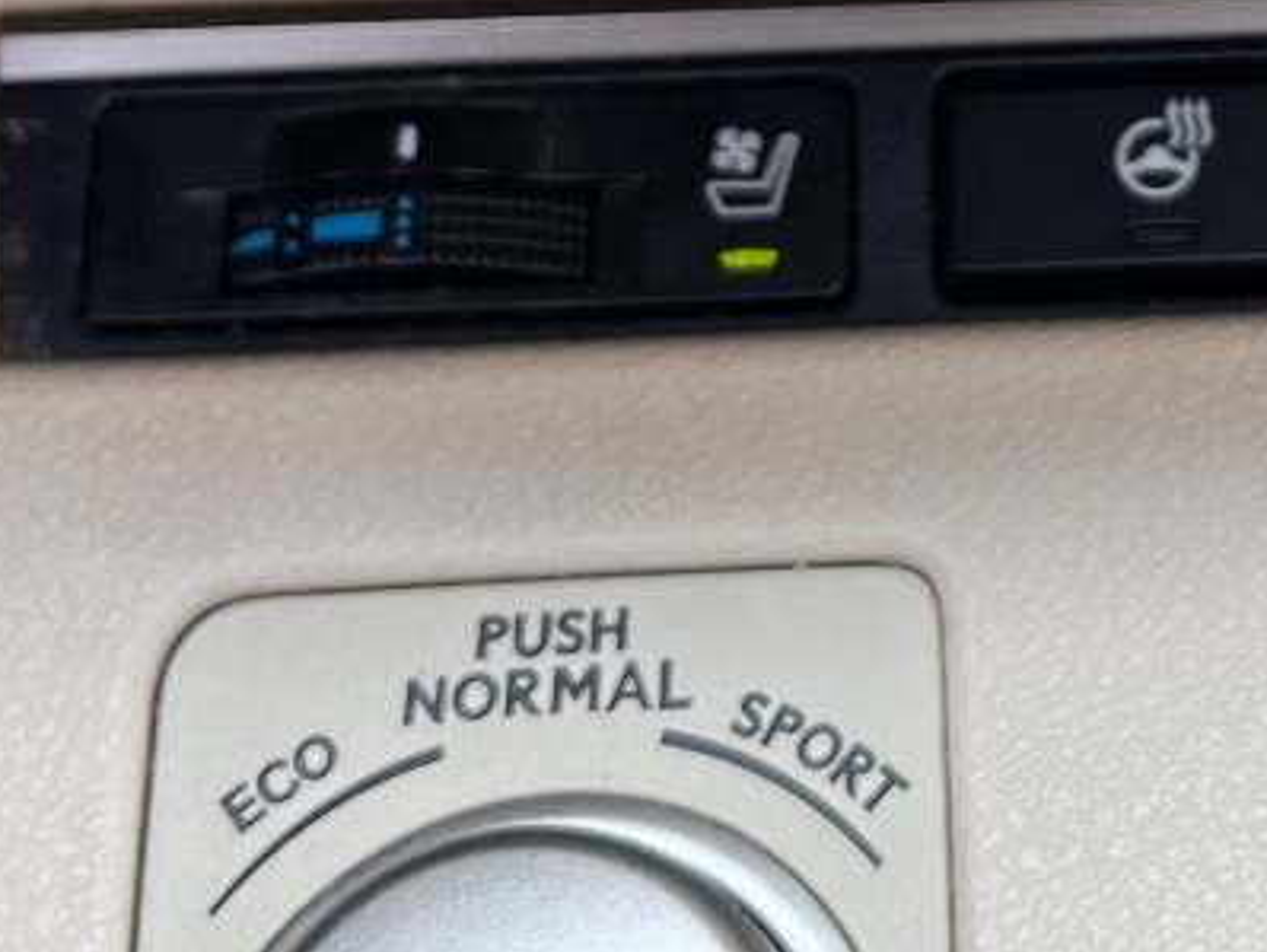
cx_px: 1353
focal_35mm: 94
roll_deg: -0.6
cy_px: -255
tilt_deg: -32.5
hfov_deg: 20.0
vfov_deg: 15.1
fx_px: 3443
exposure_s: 1/263
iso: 40
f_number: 1.6
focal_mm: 5.1
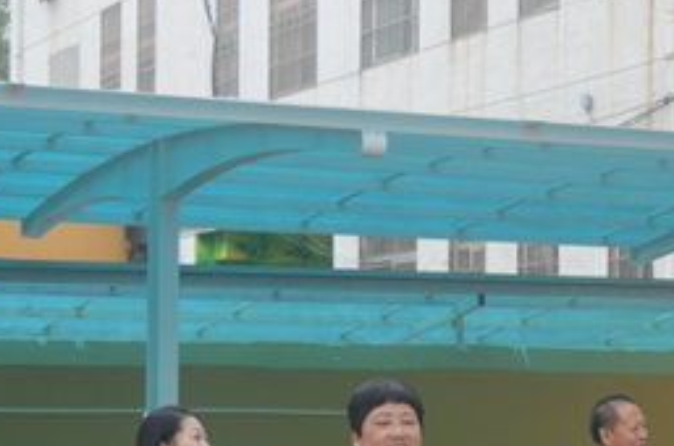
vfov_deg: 10.0
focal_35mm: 136
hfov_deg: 14.3
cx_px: 970
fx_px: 2532
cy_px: 429
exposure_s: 1/125
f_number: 5.6
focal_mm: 29
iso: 140
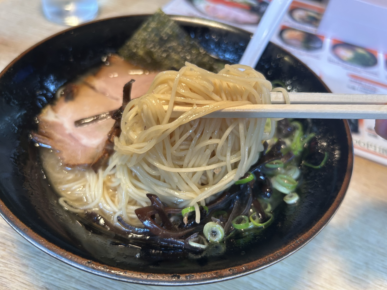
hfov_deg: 67.3
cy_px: 145
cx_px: 194
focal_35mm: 26
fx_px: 291
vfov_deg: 53.1
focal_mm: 5.7
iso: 100
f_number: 1.5
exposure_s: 1/50
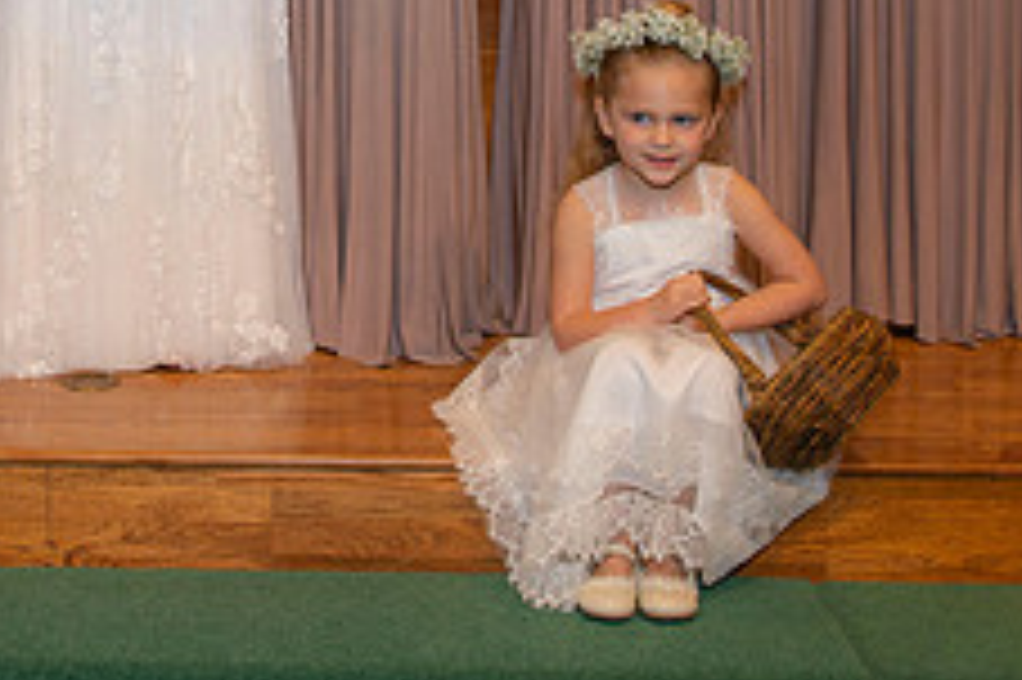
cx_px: 171
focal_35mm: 74
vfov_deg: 17.6
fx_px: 2099
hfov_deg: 26.7
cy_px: -108
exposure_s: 1/160
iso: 640
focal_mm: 29
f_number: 4.5
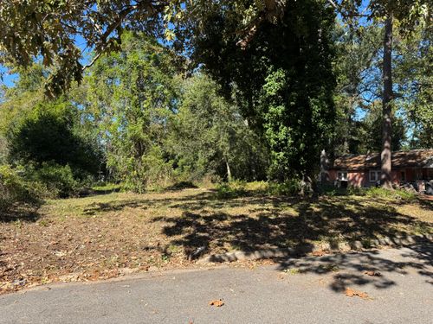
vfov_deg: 56.8
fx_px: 300
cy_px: 162
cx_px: 216
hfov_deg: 71.6
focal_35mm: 24
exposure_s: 1/1488
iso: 80
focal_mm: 6.76
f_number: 1.78
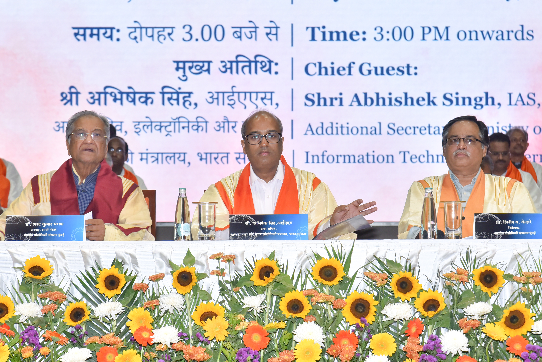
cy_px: 186
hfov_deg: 20.8
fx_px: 1476
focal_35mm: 98
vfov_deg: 14.0
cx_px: 273
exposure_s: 1/125
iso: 1000
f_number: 7.1
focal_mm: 92
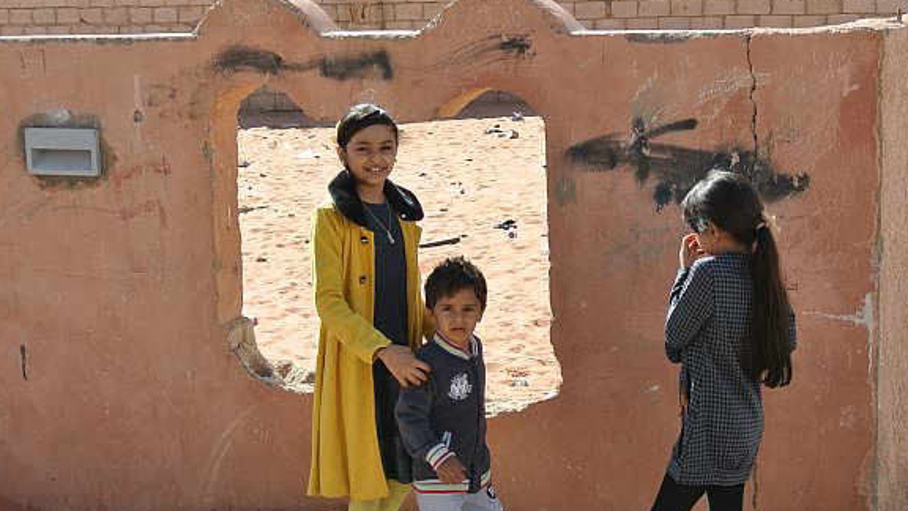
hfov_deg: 27.4
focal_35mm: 77
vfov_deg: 15.7
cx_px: 566
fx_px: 1854
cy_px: 300
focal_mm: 17.5
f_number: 4.5
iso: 100
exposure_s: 1/400
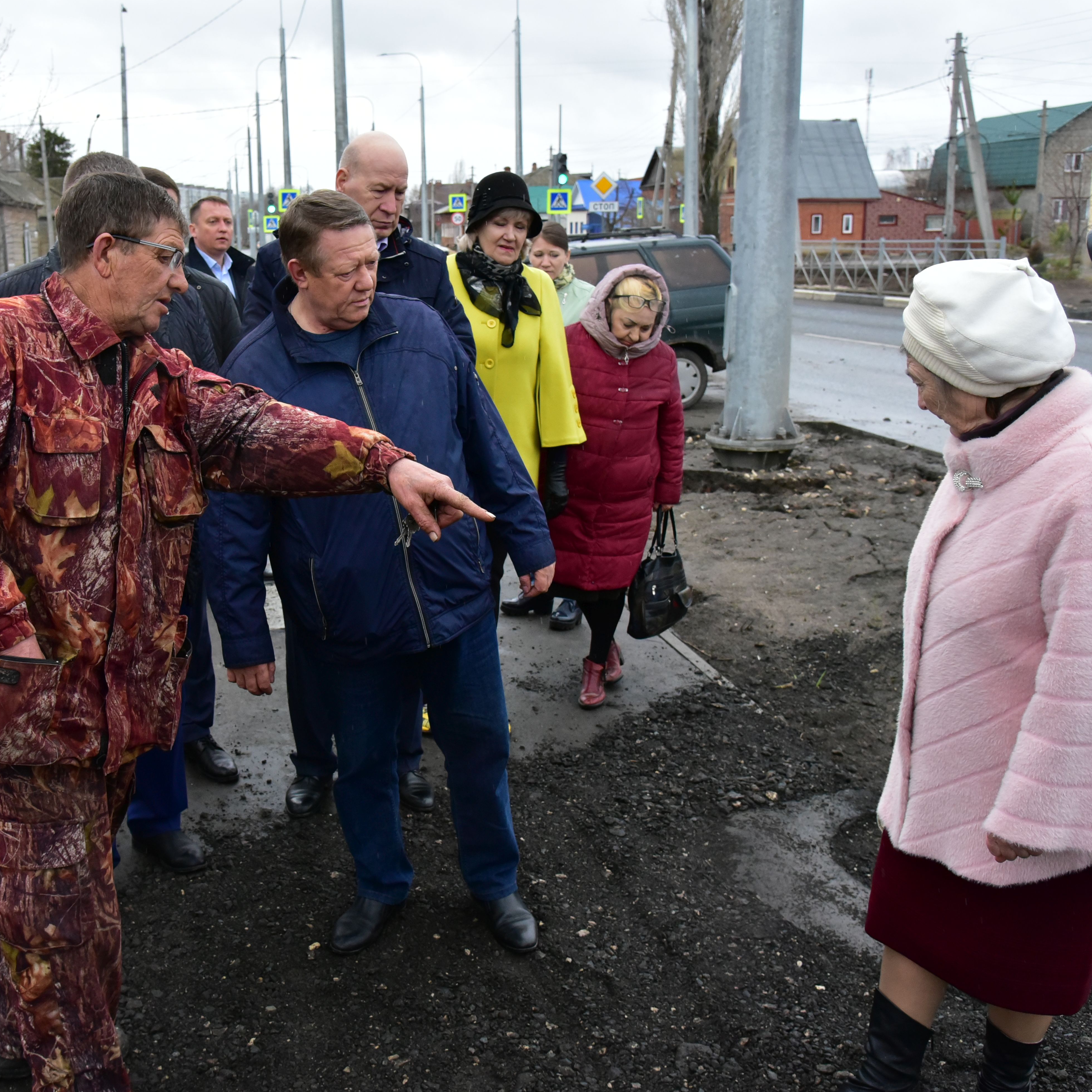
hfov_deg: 42.2
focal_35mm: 39
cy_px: 545
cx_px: 356
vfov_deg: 42.8
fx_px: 1392
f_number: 8
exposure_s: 1/640
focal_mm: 30
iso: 3200
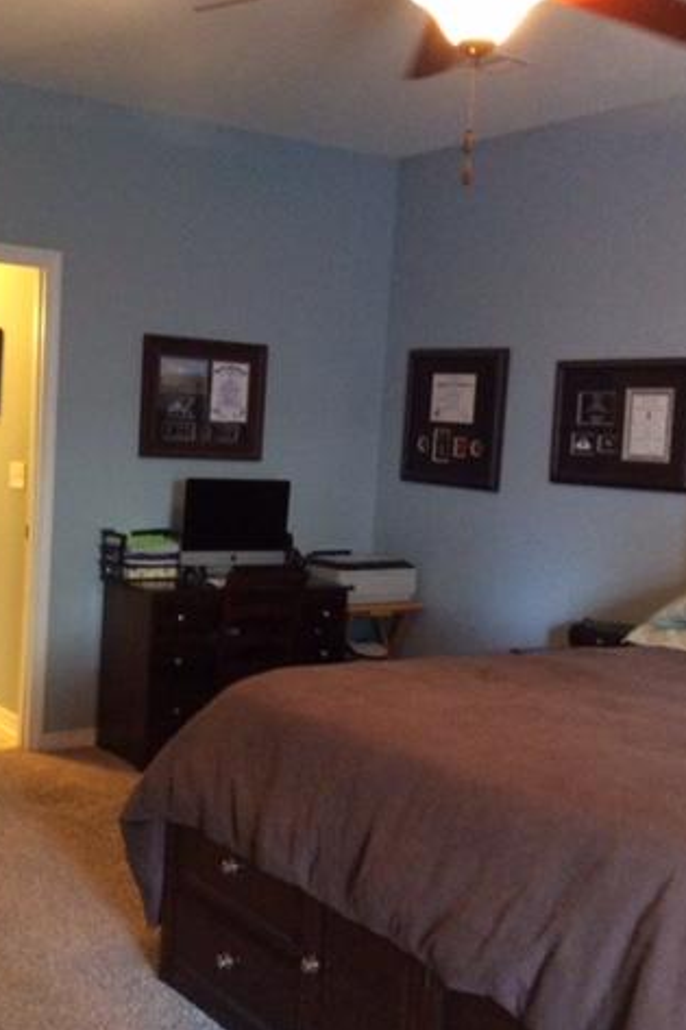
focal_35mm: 45
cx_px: 213
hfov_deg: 29.6
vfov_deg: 43.6
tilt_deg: -3.5
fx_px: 1287
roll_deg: -2.3
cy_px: 514
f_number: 2.4
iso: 320
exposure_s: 1/20
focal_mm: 3.3
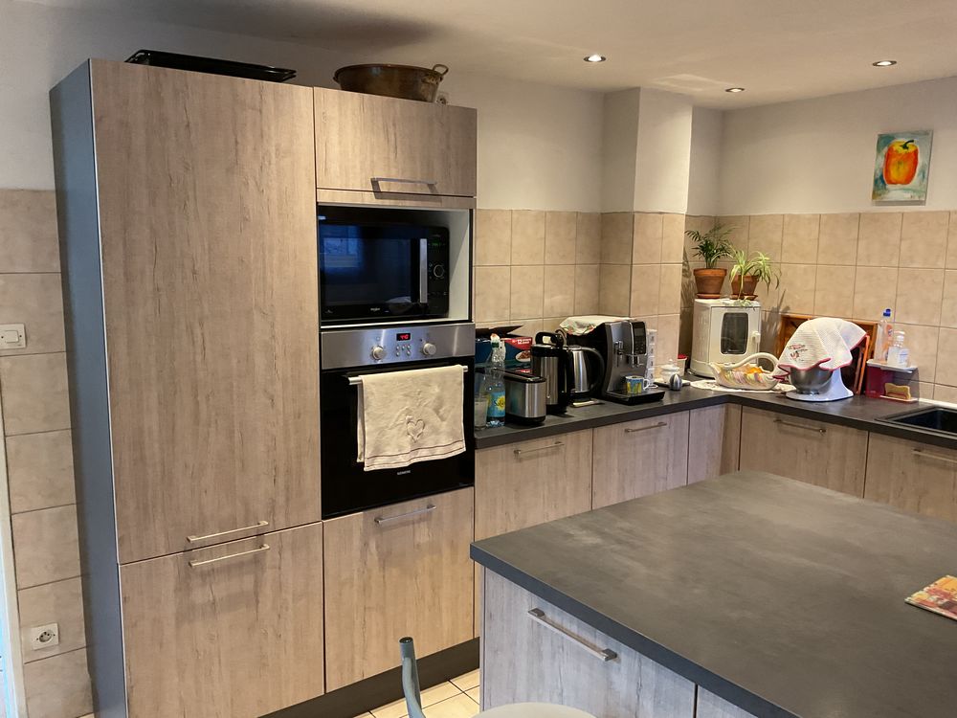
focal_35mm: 29
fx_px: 802
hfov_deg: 61.7
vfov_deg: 48.2
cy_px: 359
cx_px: 478
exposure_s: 1/60
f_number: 1.8
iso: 160
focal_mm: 3
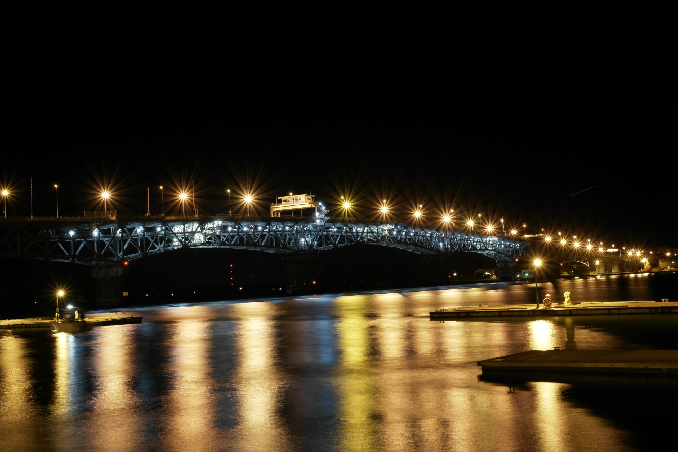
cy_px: 226
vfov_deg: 31.2
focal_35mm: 43
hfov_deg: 45.4
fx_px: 810
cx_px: 339
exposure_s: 20
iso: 200
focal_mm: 28
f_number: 13
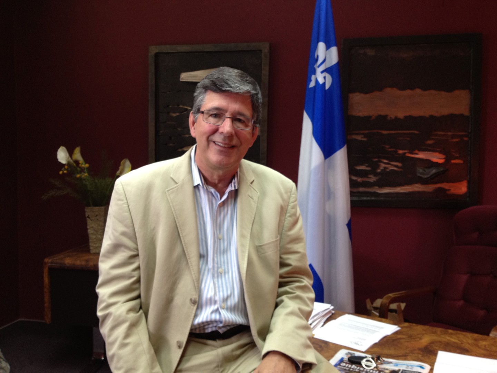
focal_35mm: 35
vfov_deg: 40.7
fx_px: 503
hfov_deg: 52.6
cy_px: 186
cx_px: 248
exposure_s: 1/20
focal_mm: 4.28
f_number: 2.4
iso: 125
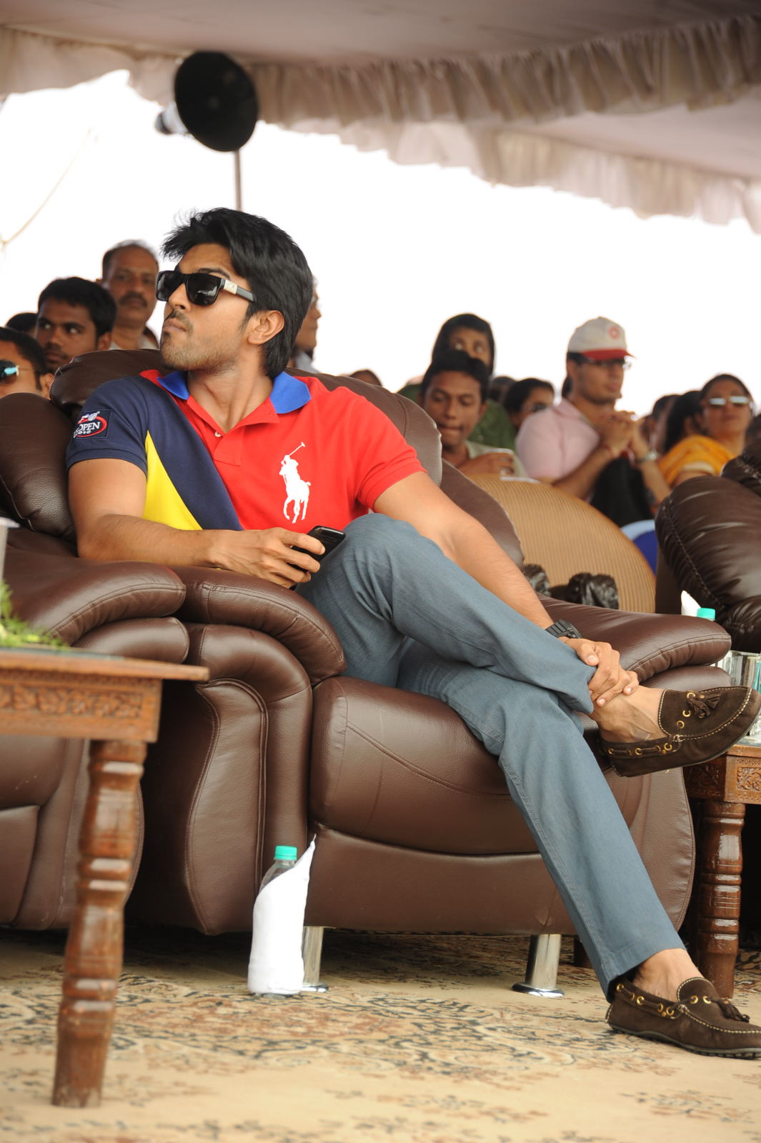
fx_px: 3238
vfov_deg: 20.0
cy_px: 572
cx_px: 380
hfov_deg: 13.4
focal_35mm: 102
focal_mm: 102
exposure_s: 1/125
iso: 400
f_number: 5.6
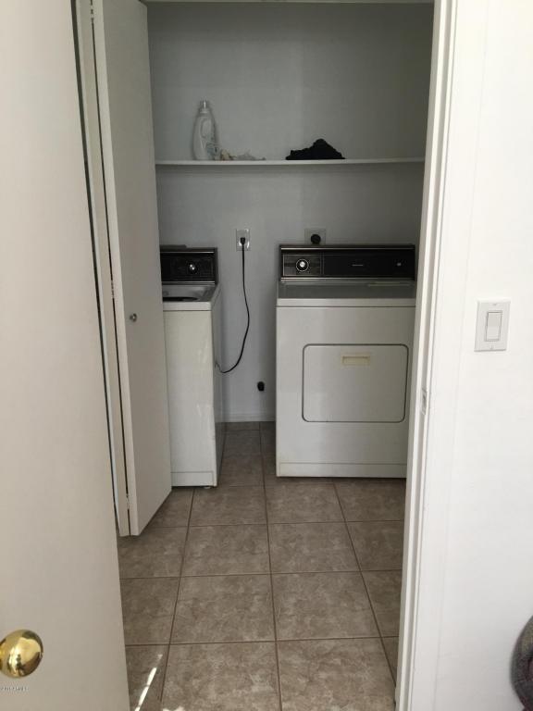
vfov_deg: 61.7
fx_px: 595
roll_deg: -0.4
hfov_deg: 48.2
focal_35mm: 29
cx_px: 266
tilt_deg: -14.9
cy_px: 356
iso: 40
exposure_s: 1/33
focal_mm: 4.15
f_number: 2.2
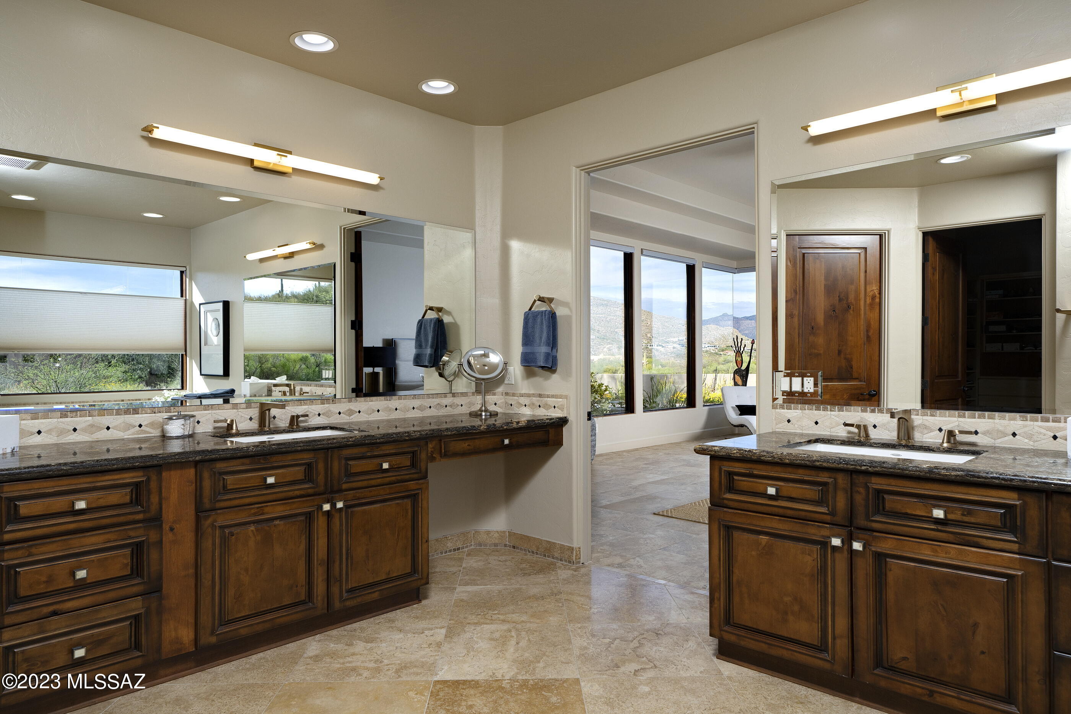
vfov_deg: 67.4
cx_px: 536
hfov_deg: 90.0
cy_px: 357
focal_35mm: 18
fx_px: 535
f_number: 7.1
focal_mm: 18
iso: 200
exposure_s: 1/250
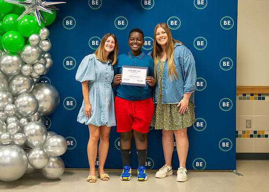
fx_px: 487
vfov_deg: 22.3
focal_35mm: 64
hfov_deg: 30.9
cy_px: 93
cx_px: 133
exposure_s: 1/400
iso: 1000
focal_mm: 50
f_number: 1.2
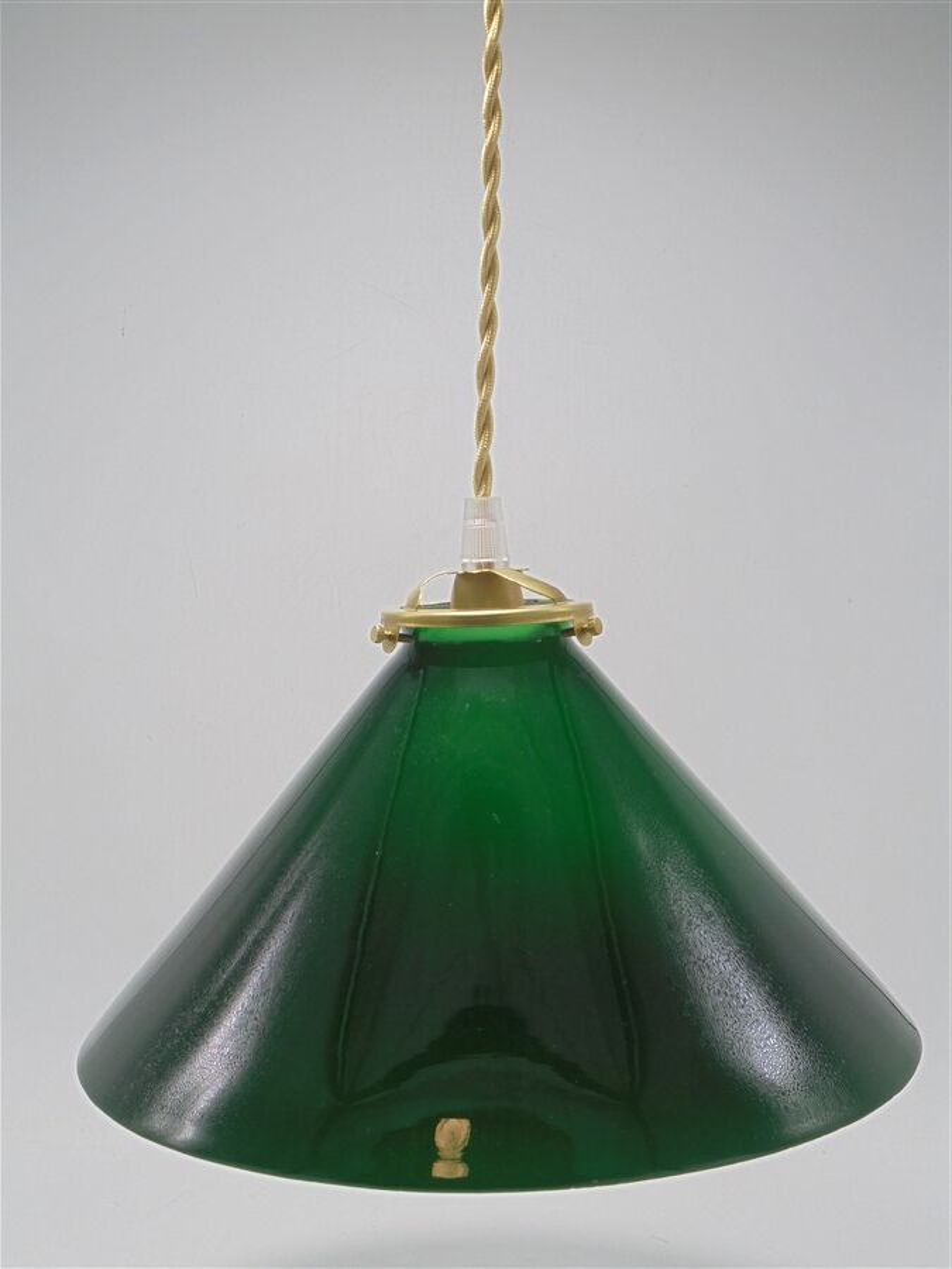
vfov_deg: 43.9
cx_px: 476
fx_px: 1577
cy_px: 634
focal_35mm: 43
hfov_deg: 33.6
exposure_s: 1/50
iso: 100
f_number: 4.5
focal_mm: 7.8
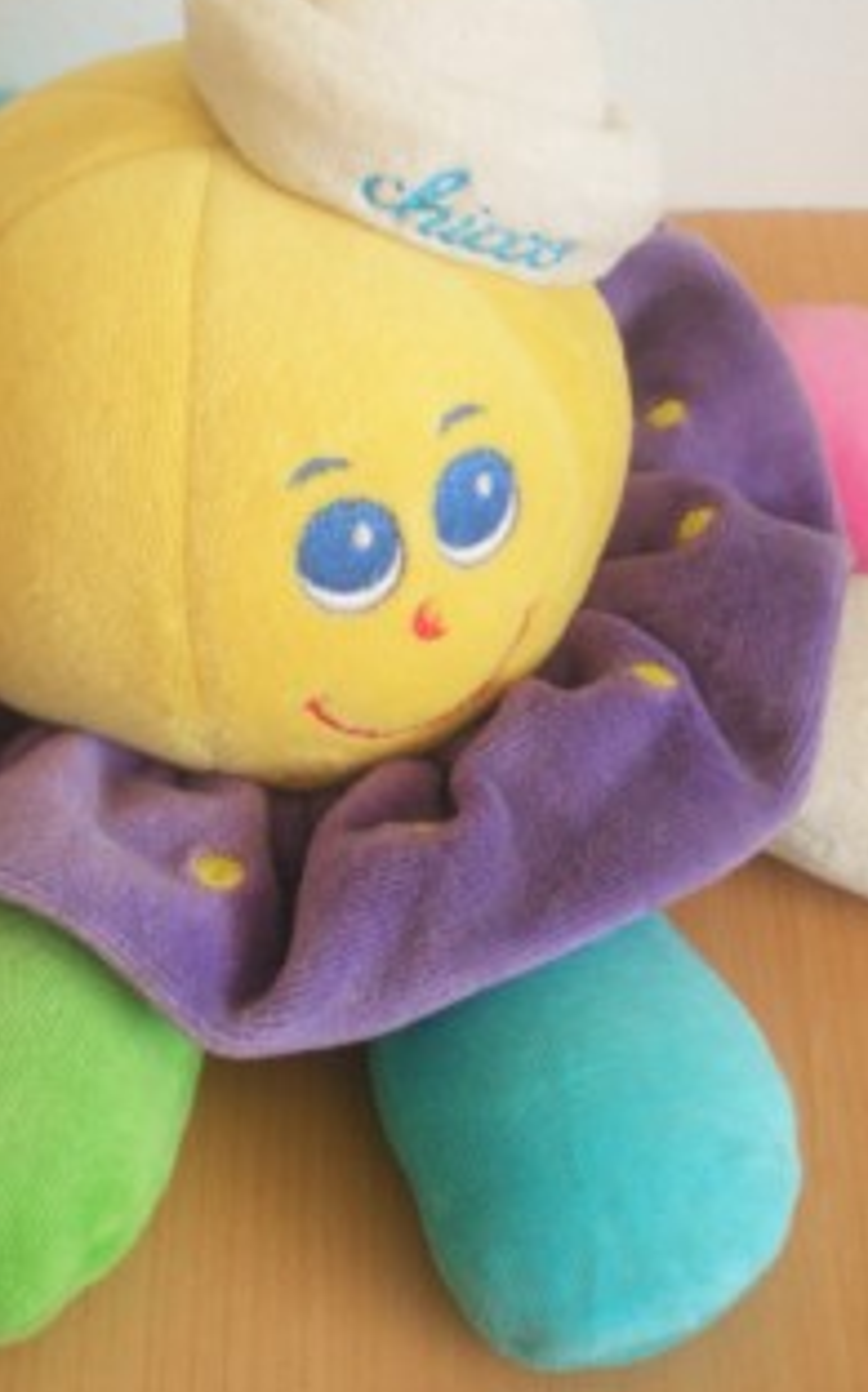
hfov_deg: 19.3
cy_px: 663
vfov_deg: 30.6
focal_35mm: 67
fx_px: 2542
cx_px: 289
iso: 144
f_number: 3.1
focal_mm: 6.3
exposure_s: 1/58.3
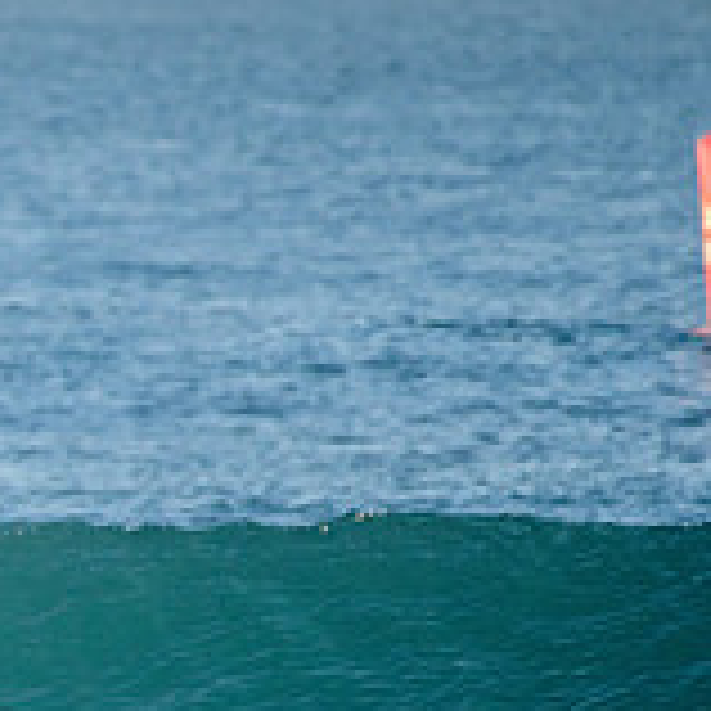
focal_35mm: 1557
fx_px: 36181
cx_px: -464
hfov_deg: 1.1
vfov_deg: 1.1
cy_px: 686
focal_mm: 500
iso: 400
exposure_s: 1/1600
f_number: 5.6
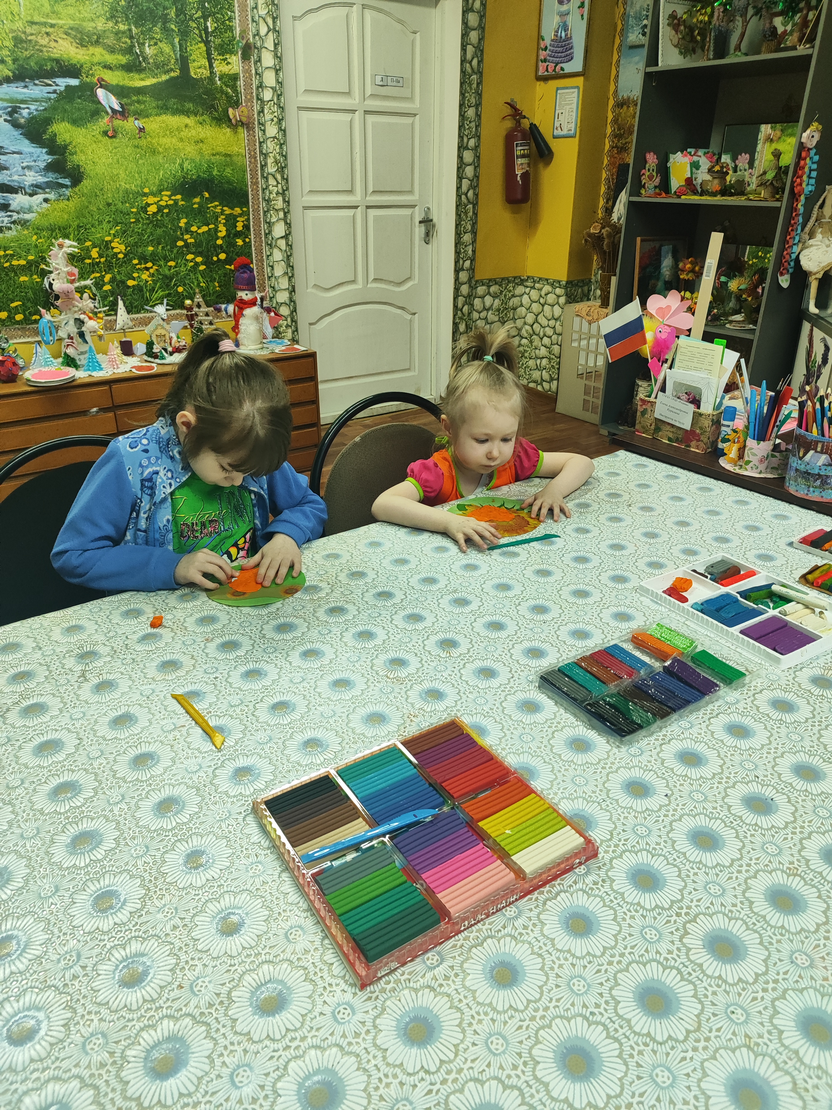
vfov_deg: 71.6
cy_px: 555
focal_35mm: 24
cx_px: 416
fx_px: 769
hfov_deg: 56.8
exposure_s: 1/50
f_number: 1.89
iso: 739
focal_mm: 5.89
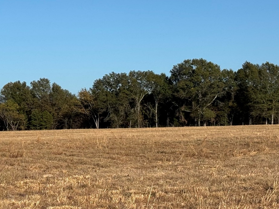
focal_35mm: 122
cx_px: 25
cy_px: 109
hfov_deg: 15.9
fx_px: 983
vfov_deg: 12.1
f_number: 1.6
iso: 32
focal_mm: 5.96
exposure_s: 1/3788
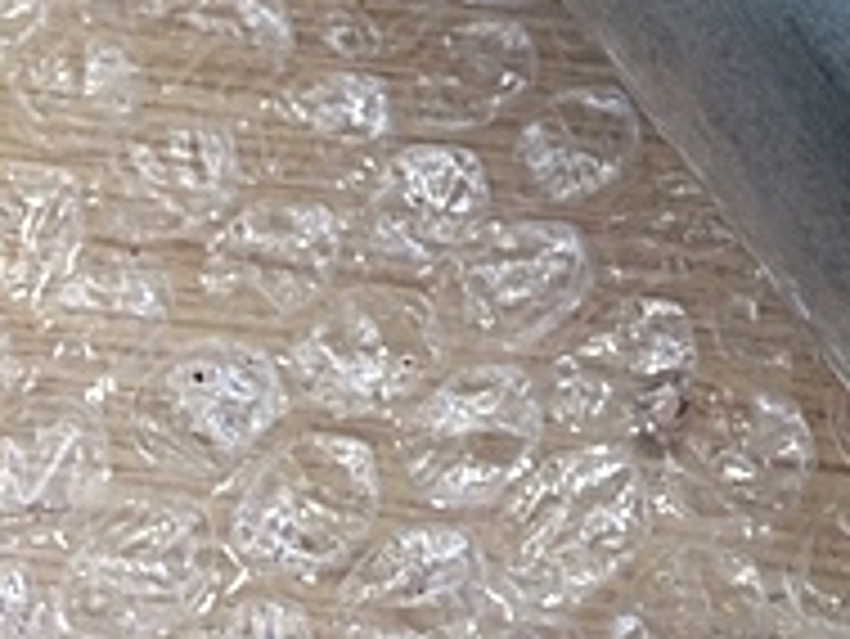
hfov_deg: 18.7
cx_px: 1075
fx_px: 2408
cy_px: -274
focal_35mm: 98
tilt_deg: -51.6
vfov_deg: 14.3
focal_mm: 4.15
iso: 50
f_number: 2.2
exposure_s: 1/30
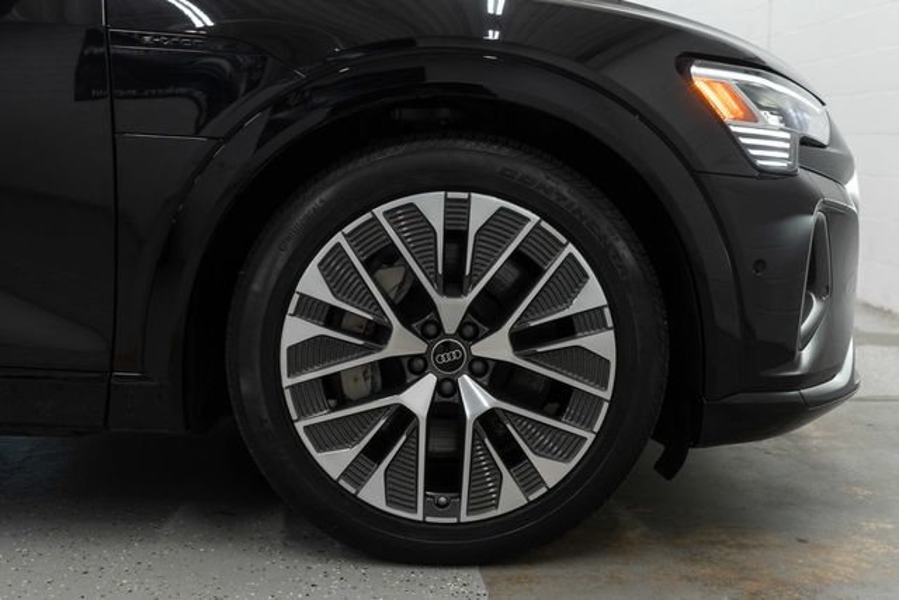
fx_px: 1049
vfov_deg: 31.9
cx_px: 450
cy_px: 300
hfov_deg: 46.4
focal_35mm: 42
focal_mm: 28
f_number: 3.2
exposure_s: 1/40
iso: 200
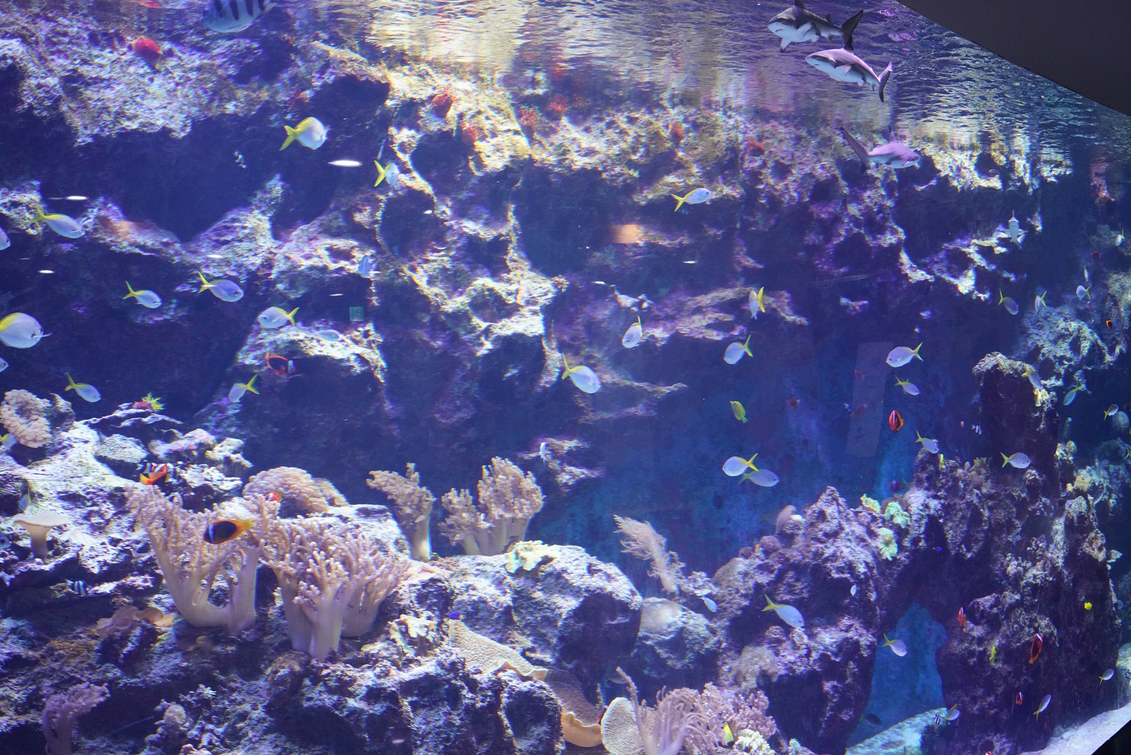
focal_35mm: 35
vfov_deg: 37.9
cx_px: 566
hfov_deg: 54.4
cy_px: 378
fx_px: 1100
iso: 6400
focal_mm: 35
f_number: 7.1
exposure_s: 1/100
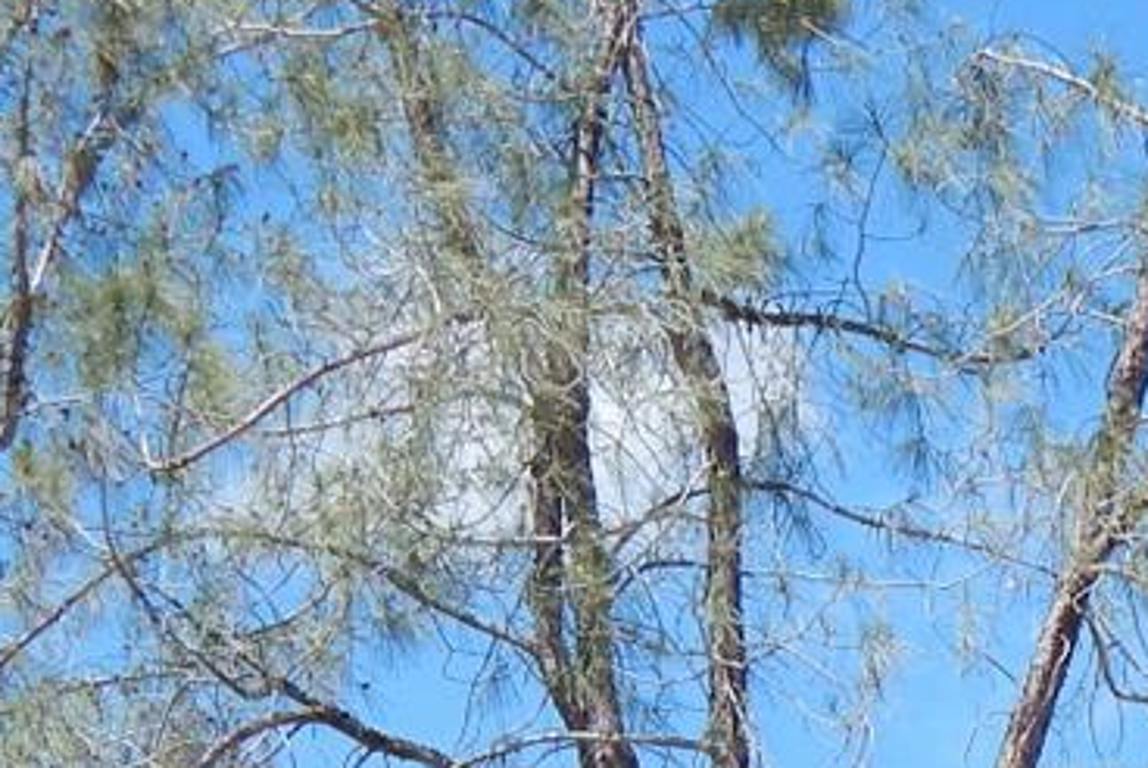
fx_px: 5808
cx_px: 1628
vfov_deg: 7.2
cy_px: 1658
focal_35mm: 182
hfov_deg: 10.9
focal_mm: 7.7
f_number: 3.6
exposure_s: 1/800
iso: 125
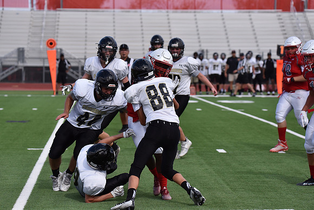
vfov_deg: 9.2
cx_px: 157
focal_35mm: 150
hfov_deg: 13.7
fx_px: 1309
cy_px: 105
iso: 800
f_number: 5.6
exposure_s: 1/4000
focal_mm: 150
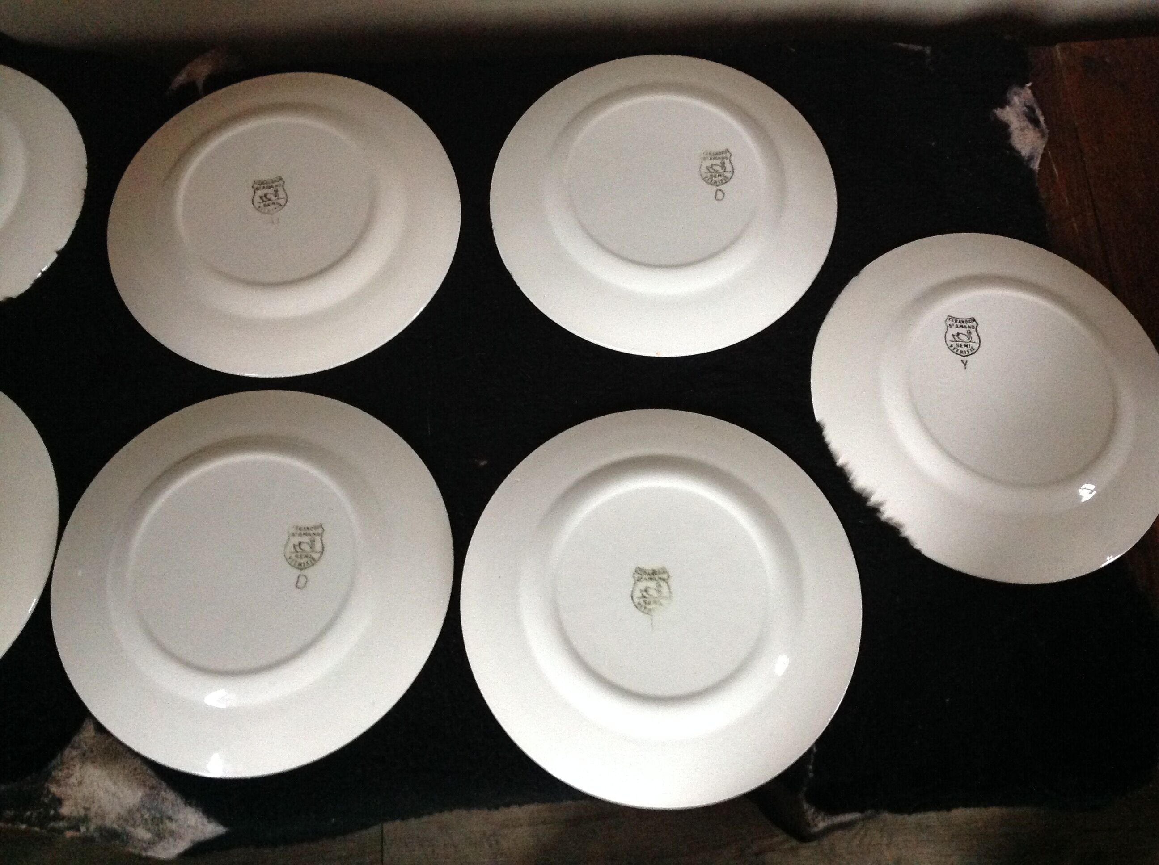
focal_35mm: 35
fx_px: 1170
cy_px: 432
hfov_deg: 52.7
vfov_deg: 40.6
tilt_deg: -71.2
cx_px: 580
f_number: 2.4
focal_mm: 4.28
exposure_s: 1/15
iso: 400
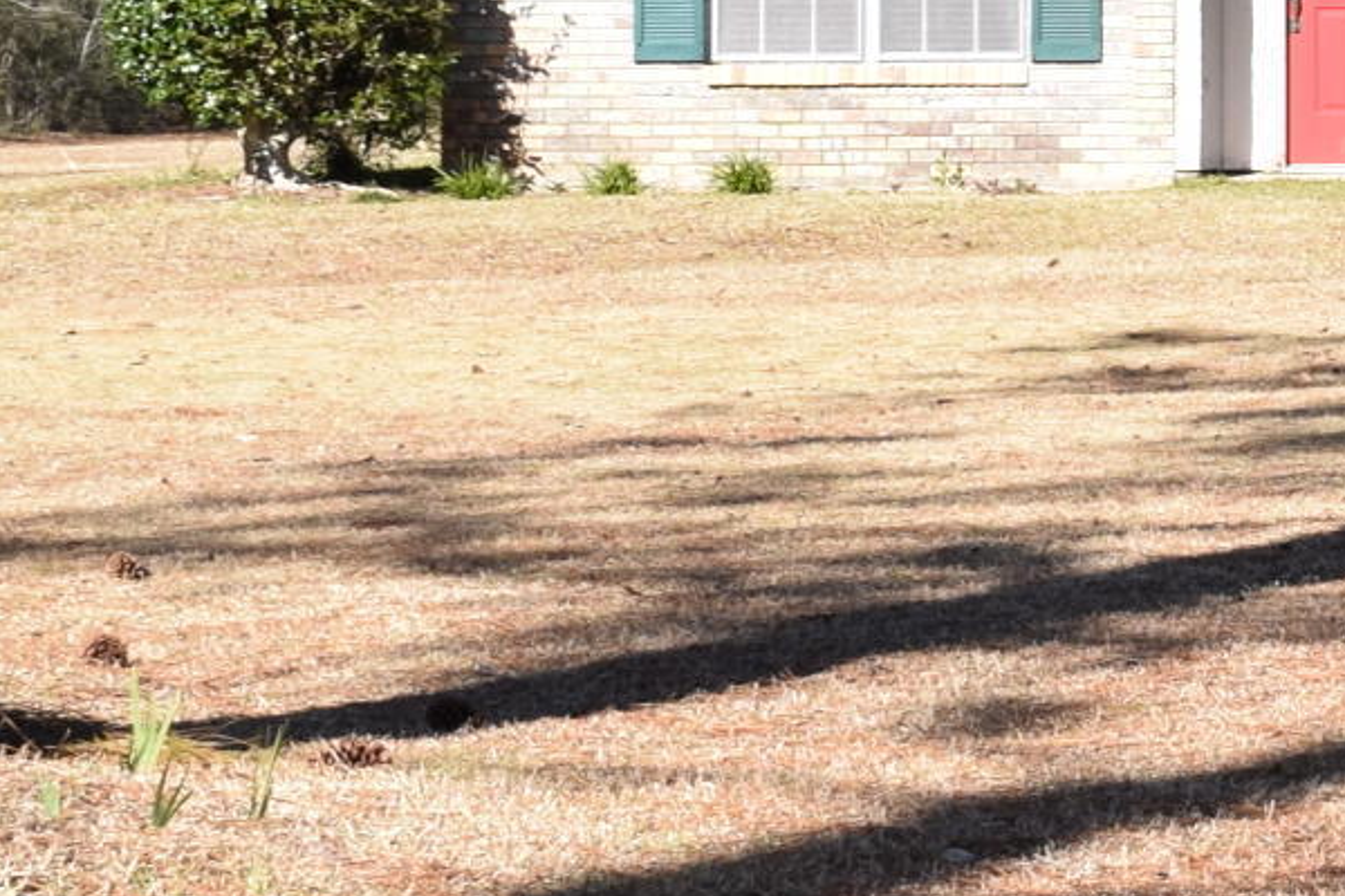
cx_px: 2461
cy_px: -240
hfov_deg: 10.3
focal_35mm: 188
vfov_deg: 7.3
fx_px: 7005
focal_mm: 25
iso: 100
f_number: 6.3
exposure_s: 1/200
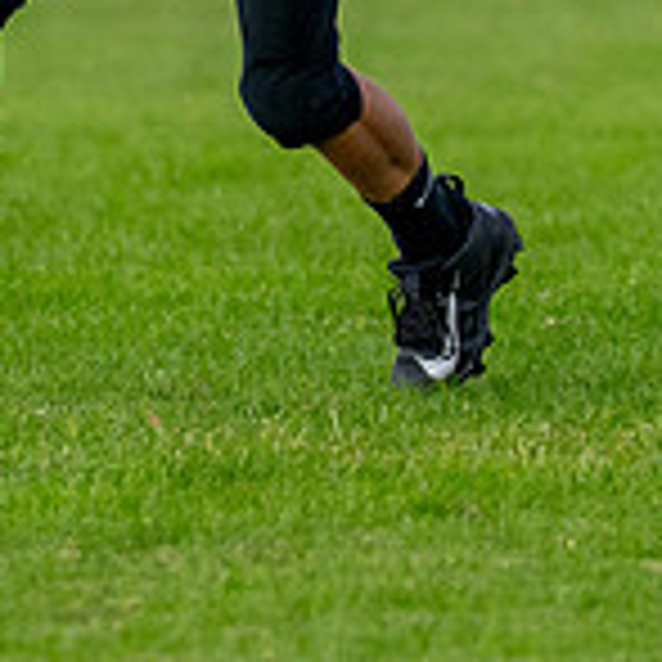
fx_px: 24947
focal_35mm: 1153
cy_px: -382
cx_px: 2
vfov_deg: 1.5
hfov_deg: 1.5
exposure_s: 1/2500
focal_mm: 200
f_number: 2.8
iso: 800
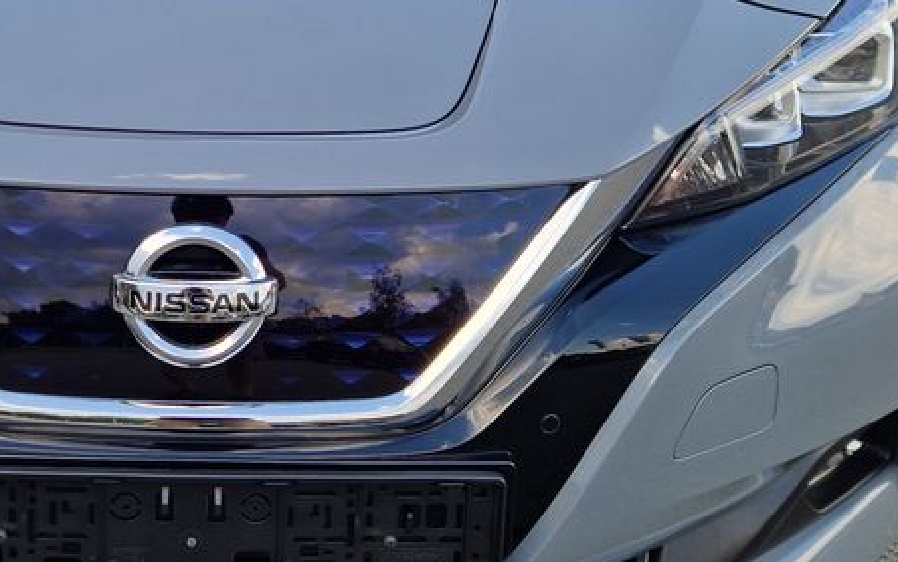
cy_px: 79
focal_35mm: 55
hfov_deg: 35.7
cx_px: 176
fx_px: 1346
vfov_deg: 23.1
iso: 50
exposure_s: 1/393
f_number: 1.8
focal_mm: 5.4
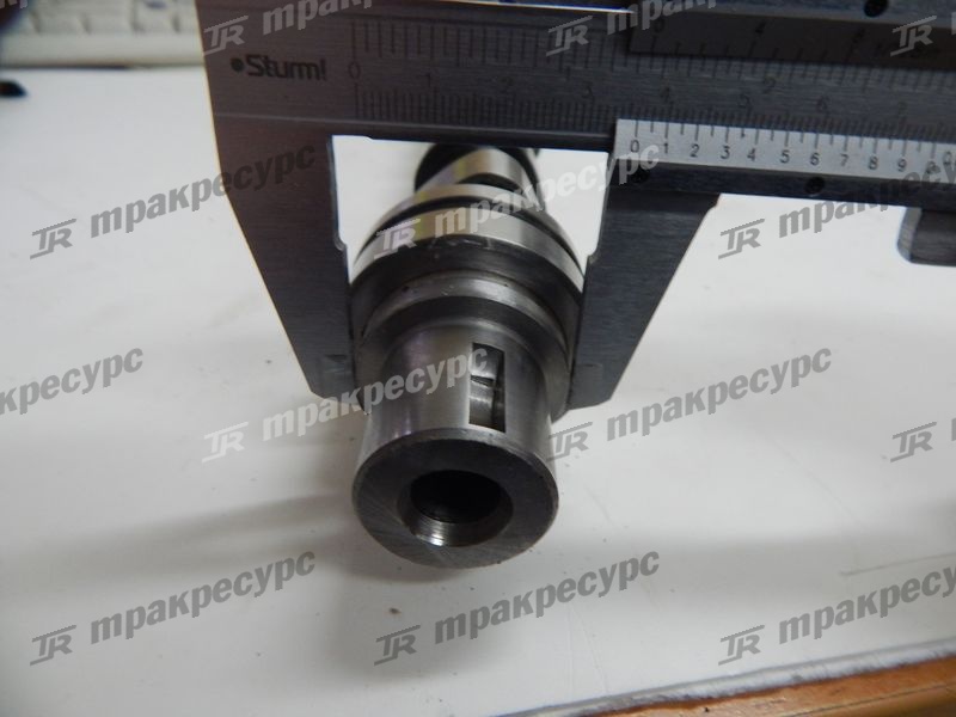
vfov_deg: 61.1
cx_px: 478
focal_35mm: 22
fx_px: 608
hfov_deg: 76.4
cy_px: 358
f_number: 3
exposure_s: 1/30
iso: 280
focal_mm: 4
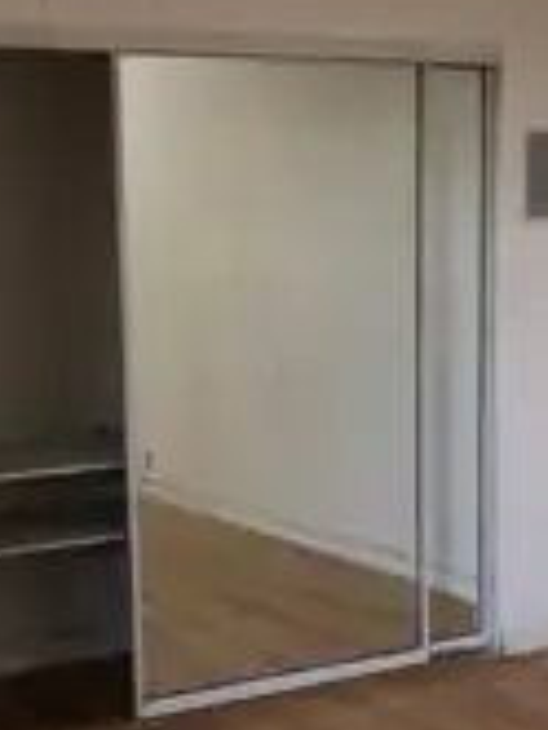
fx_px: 1433
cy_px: 469
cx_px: 203
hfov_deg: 21.6
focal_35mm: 68
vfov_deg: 28.4
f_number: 1.8
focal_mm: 3.99
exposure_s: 1/4
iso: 125
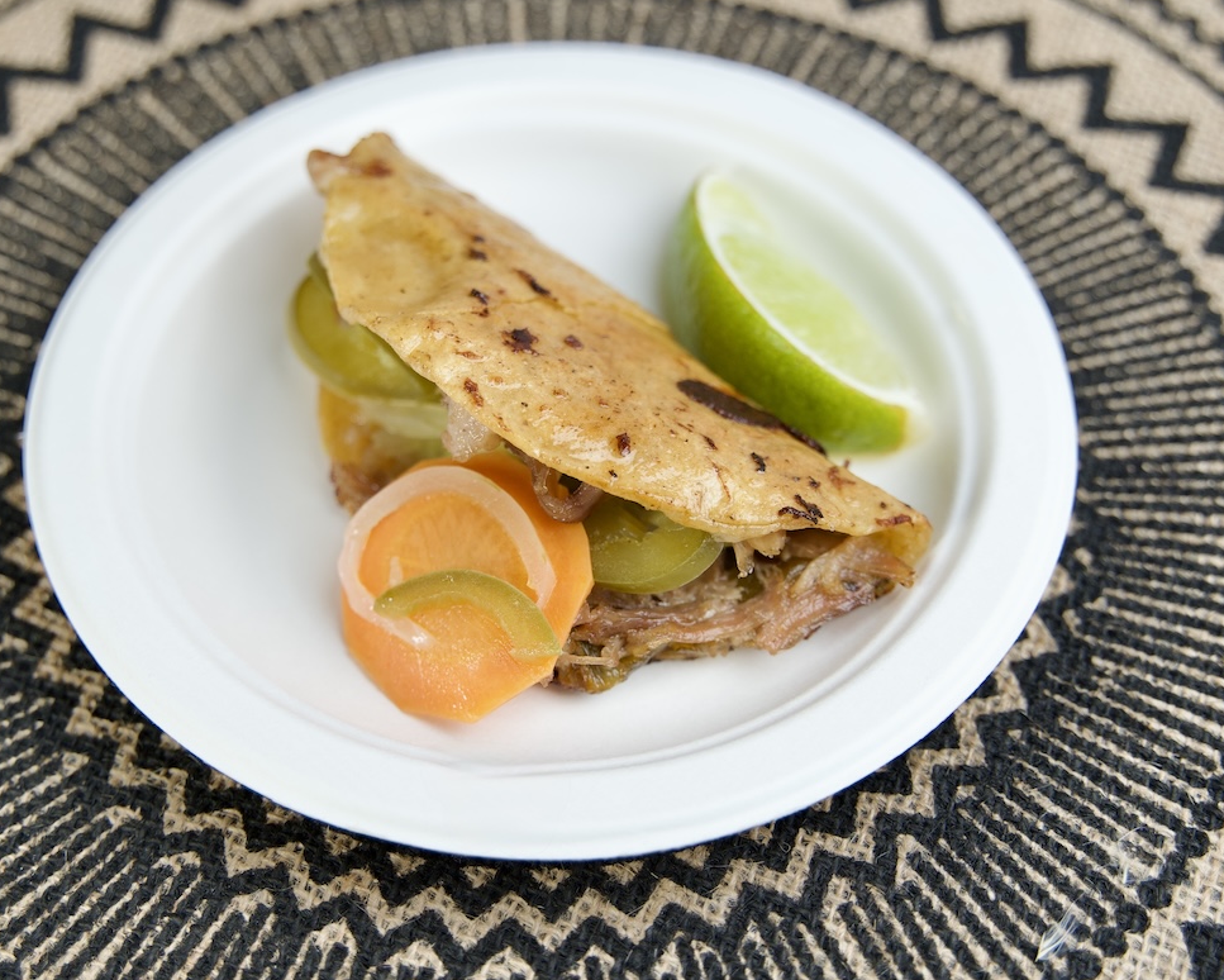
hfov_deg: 43.8
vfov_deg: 35.7
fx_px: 1522
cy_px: 476
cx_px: 584
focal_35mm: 42
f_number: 3.2
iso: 400
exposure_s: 1/400
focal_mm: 36
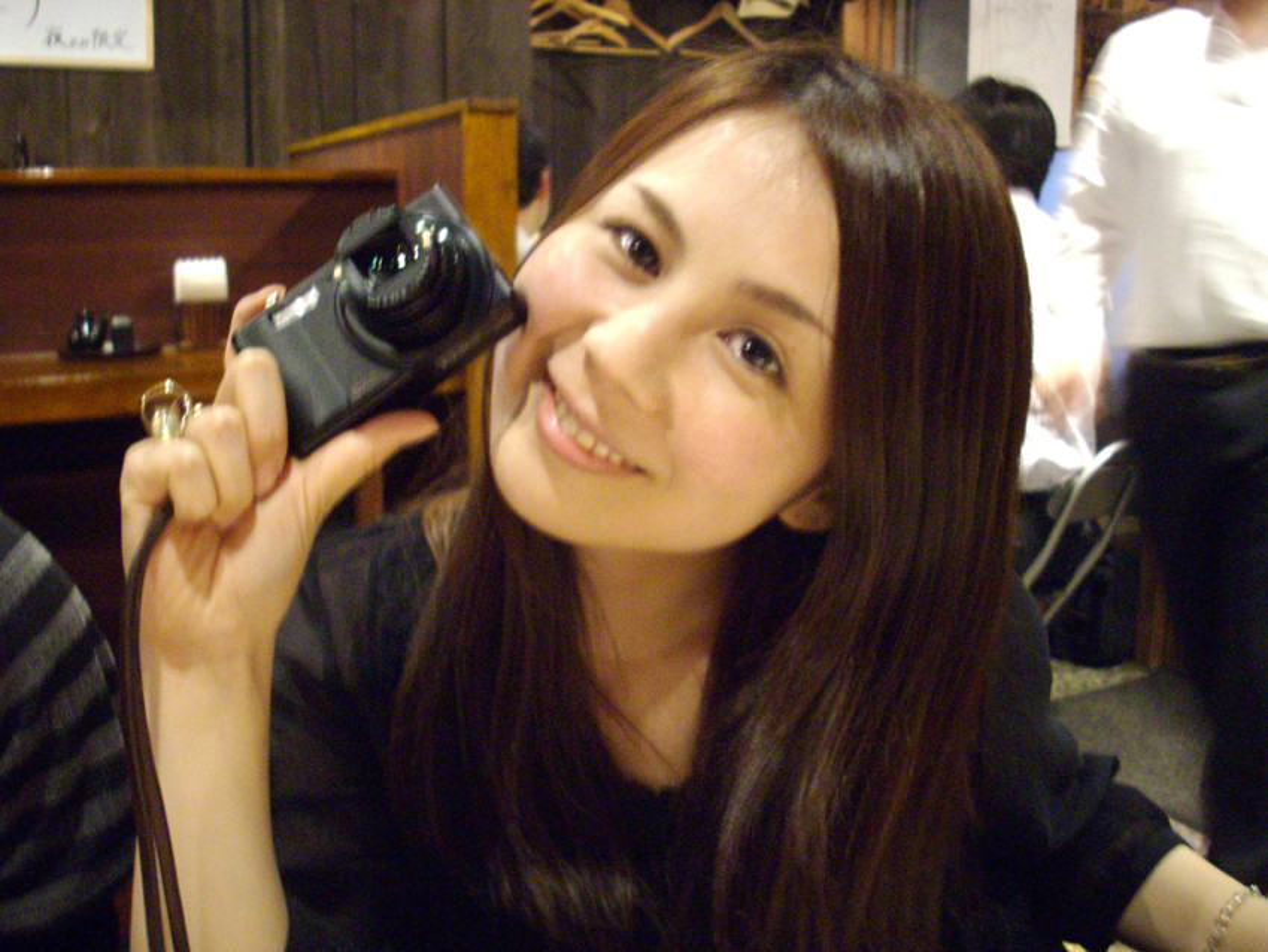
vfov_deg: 38.7
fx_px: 1356
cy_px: 476
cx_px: 634
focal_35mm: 37
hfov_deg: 50.1
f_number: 2.8
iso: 400
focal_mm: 6.2
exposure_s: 1/6
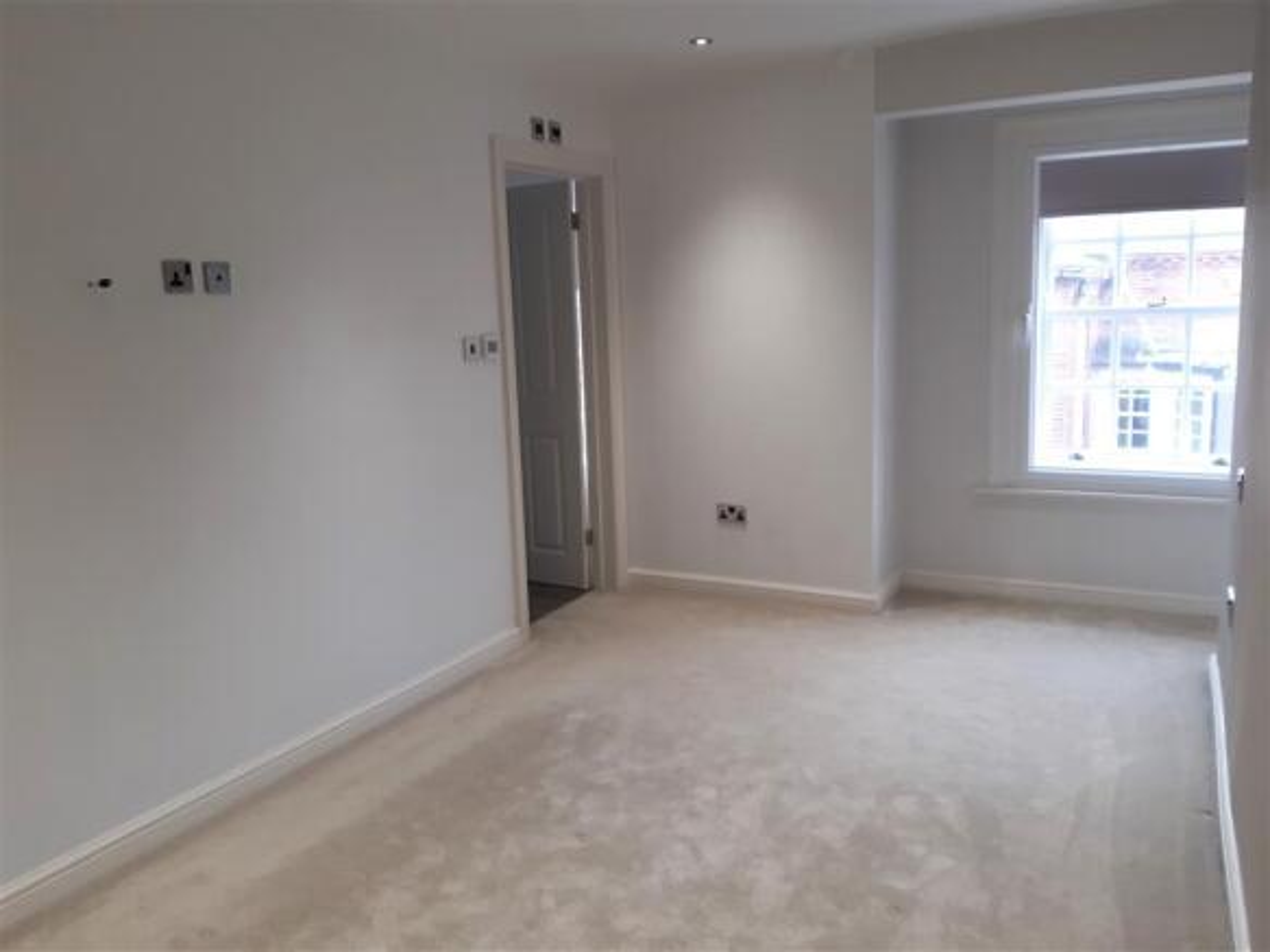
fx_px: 954
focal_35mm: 26
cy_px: 476
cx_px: 635
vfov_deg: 53.0
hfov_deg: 67.3
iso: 64
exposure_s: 1/50
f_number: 1.7
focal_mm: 3.92
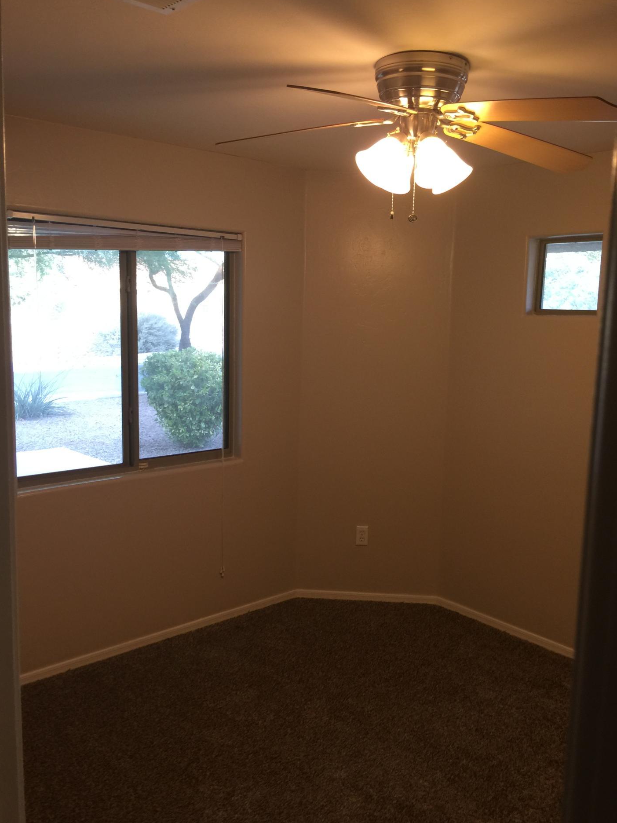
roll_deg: +0.1
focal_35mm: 31
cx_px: 321
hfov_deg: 45.4
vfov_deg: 58.3
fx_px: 737
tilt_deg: -8.1
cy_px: 428
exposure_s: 1/15
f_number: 2.2
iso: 32
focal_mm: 4.15
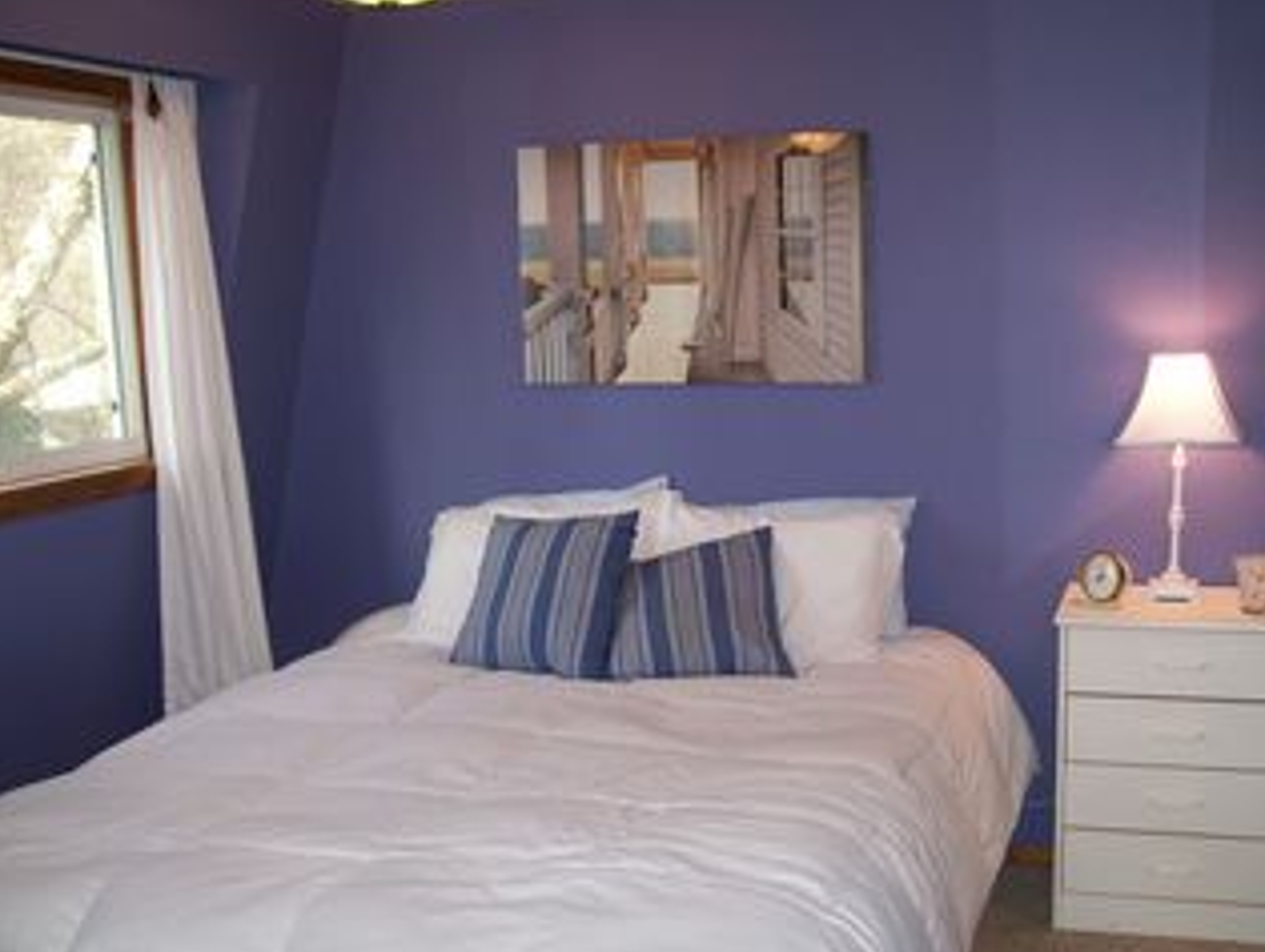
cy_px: 542
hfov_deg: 44.7
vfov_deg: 34.4
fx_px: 1537
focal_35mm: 42
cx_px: 659
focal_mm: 6
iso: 80
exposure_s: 1/64
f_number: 2.7
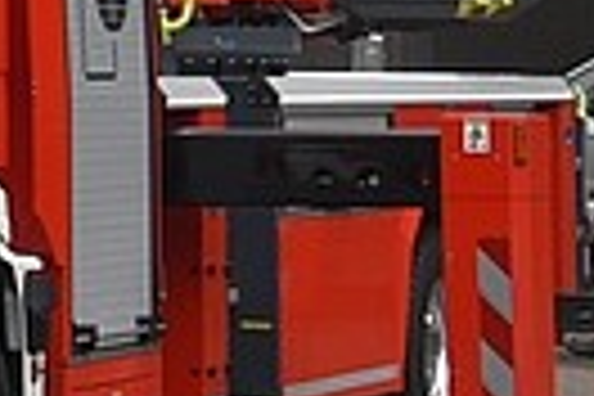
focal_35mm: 197
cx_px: -738
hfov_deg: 9.5
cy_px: -594
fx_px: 3250
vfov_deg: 6.6
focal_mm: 29
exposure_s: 1/250
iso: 400
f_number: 8
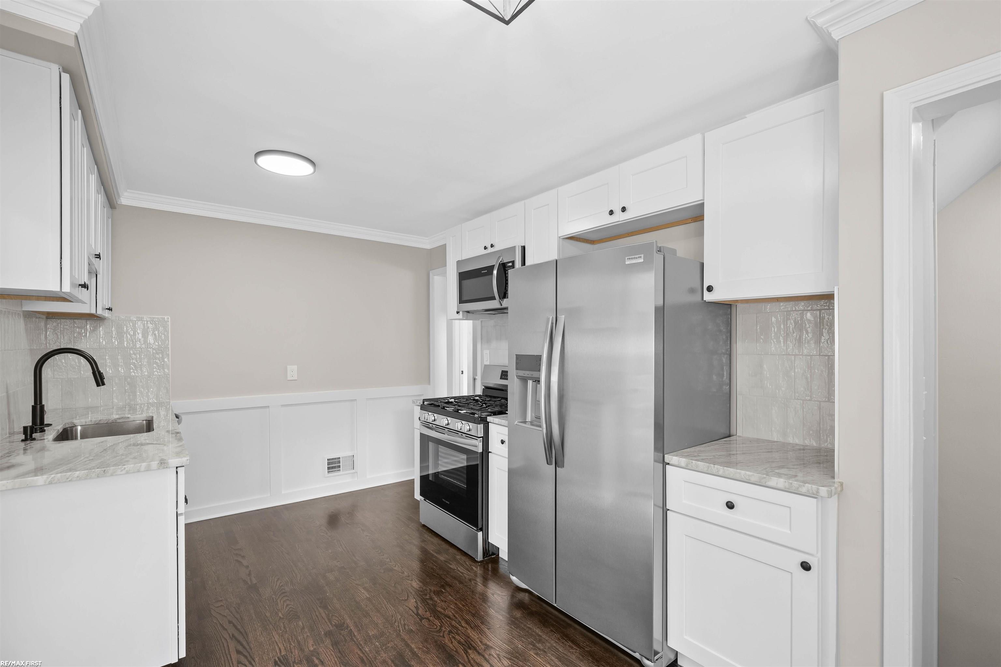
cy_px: 334
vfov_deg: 77.3
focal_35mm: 15
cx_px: 500
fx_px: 417
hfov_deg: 100.4
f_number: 7.1
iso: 400
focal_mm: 15
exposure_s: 1/10
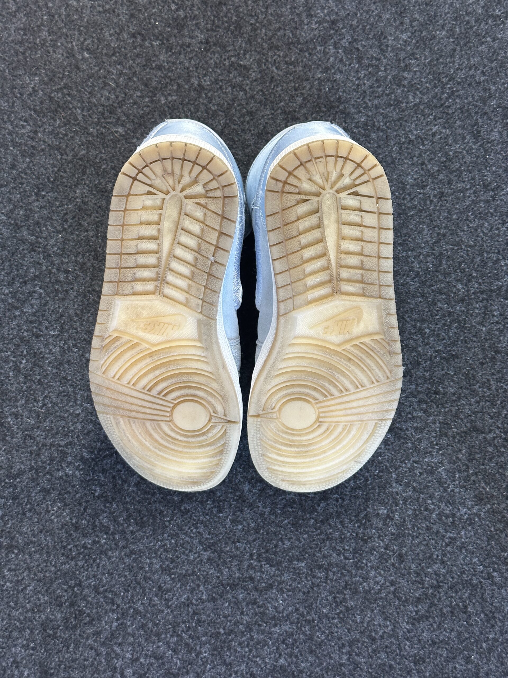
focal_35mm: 48
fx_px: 939
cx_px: 254
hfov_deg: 30.3
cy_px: 339
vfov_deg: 39.7
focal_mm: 6.86
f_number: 1.78
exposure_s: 1/33
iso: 250
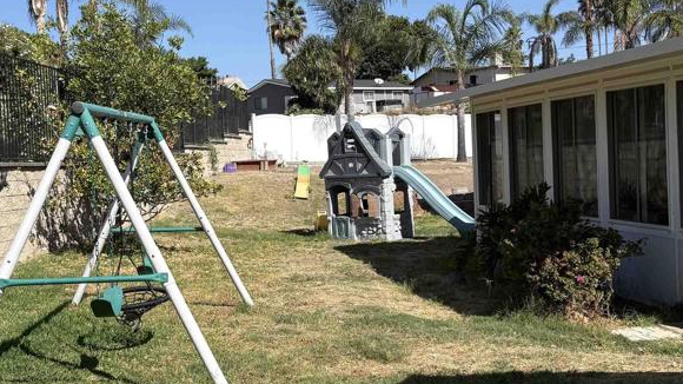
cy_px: 201
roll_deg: +3.0
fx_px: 905
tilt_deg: -0.7
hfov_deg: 40.4
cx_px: 192
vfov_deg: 23.9
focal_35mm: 50
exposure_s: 1/3623
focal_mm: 5.96
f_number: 1.6
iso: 50
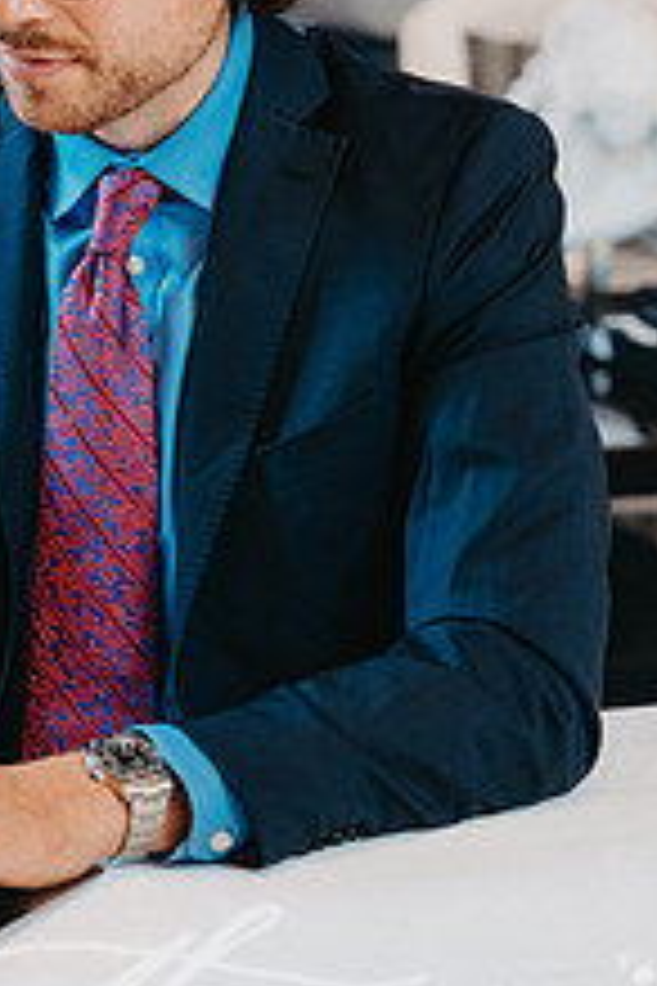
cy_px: 207
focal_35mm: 144
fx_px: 3942
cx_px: 148
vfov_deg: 14.2
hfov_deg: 9.5
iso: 1600
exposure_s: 1/200
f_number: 4.5
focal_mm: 70
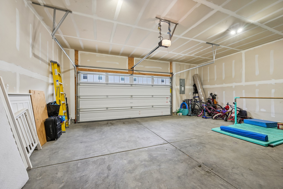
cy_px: 94
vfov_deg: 81.2
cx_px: 142
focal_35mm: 14
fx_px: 110
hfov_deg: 104.3
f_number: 8
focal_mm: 14
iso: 320
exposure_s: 1/15
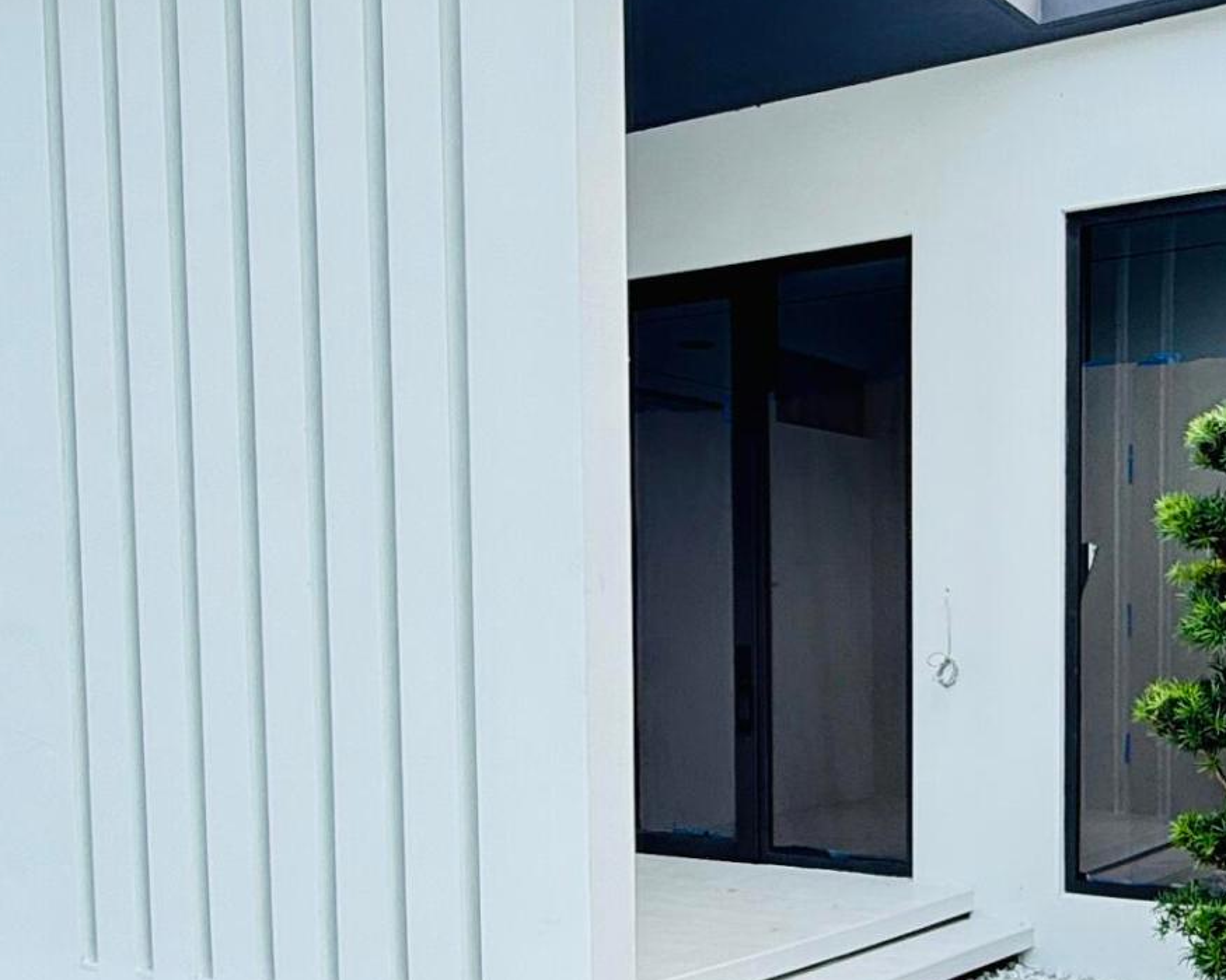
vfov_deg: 32.6
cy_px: 764
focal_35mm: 45
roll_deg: +0.0
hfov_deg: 40.5
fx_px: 1633
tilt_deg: -2.6
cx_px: 852
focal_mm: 2.22
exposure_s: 1/177
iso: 50
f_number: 2.2
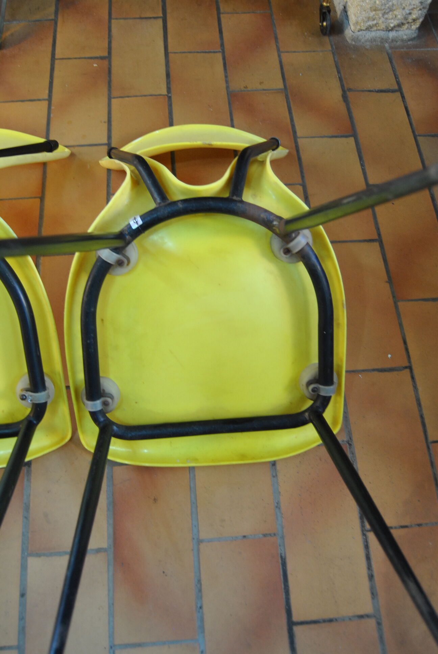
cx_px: 219
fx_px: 546
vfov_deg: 61.9
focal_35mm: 30
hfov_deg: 43.7
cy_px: 327
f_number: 3.5
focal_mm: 20
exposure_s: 1/30
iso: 450
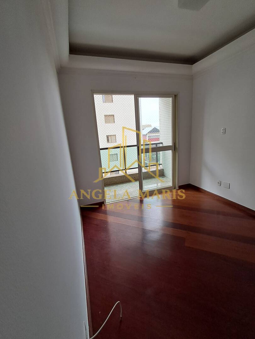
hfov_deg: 78.1
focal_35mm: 16
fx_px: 157
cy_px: 170
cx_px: 128
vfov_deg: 94.5
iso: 50
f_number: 2.2
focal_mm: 1.64
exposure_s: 1/40
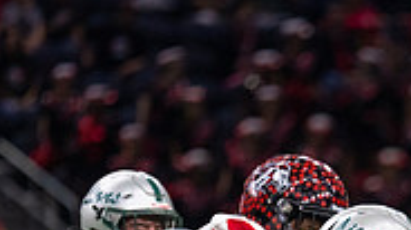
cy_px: 462
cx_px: 565
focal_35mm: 781
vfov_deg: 1.5
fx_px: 8502
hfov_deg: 2.8
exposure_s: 1/1000
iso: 1600
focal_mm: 180
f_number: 2.8
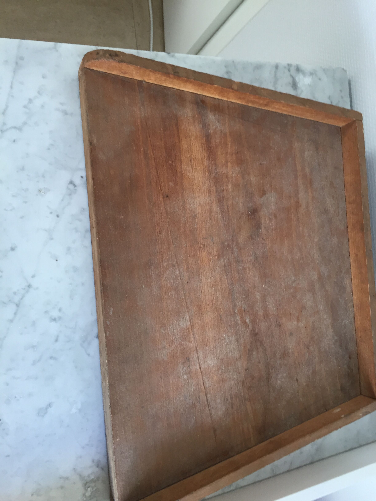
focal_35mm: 29
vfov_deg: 61.7
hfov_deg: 48.2
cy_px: 250
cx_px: 188
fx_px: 420
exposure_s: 1/33
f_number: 2.2
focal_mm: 4.15
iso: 32
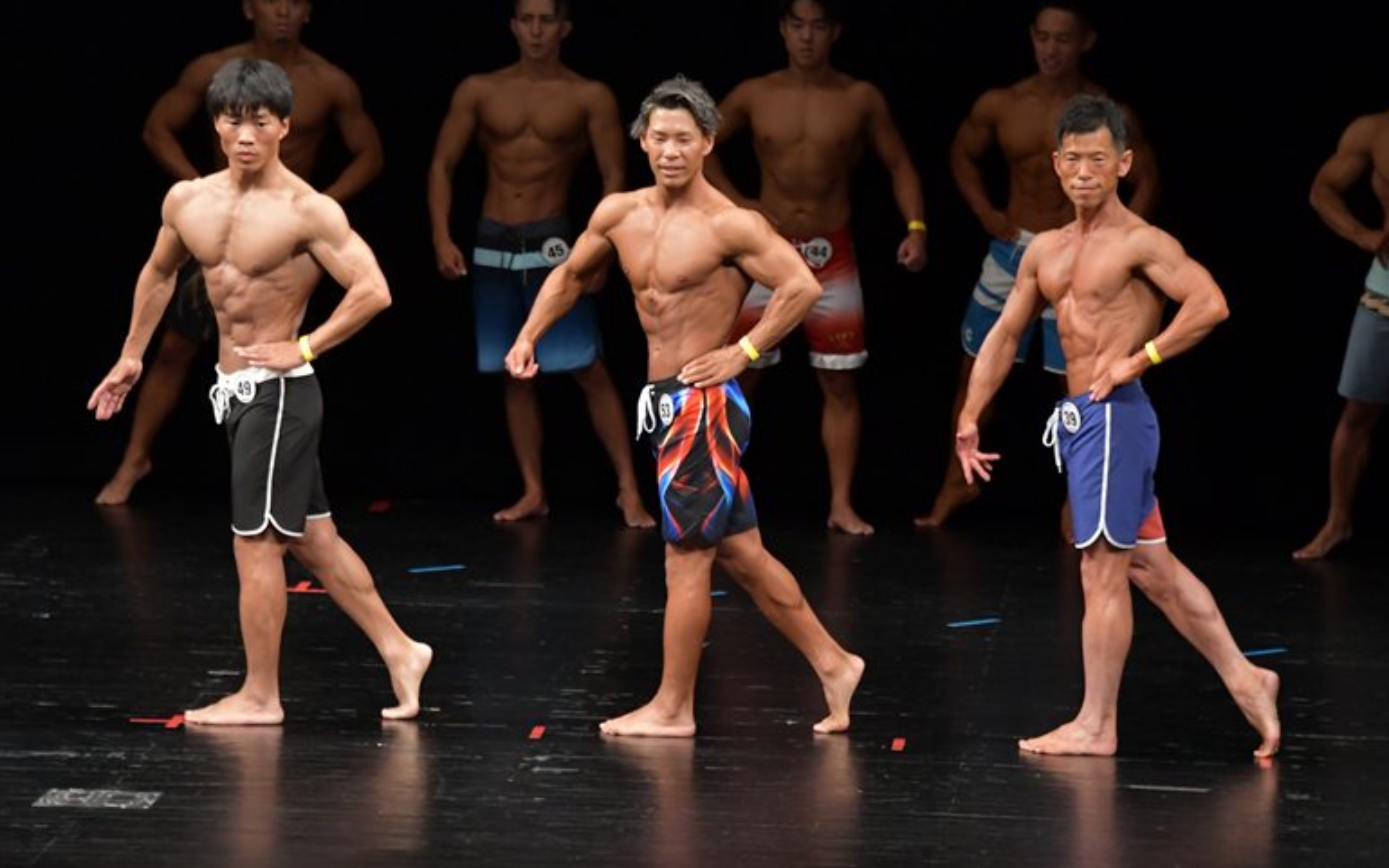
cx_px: 697
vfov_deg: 5.3
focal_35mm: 246
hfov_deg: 8.5
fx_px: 9311
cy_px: 422
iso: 3200
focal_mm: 160
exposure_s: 1/400
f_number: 5.6
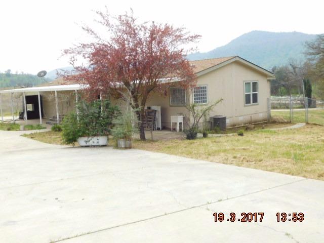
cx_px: 162
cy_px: 122
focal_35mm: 36
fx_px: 337
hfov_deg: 51.4
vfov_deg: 39.7
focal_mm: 6.3
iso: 125
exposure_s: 1/500
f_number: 3.5
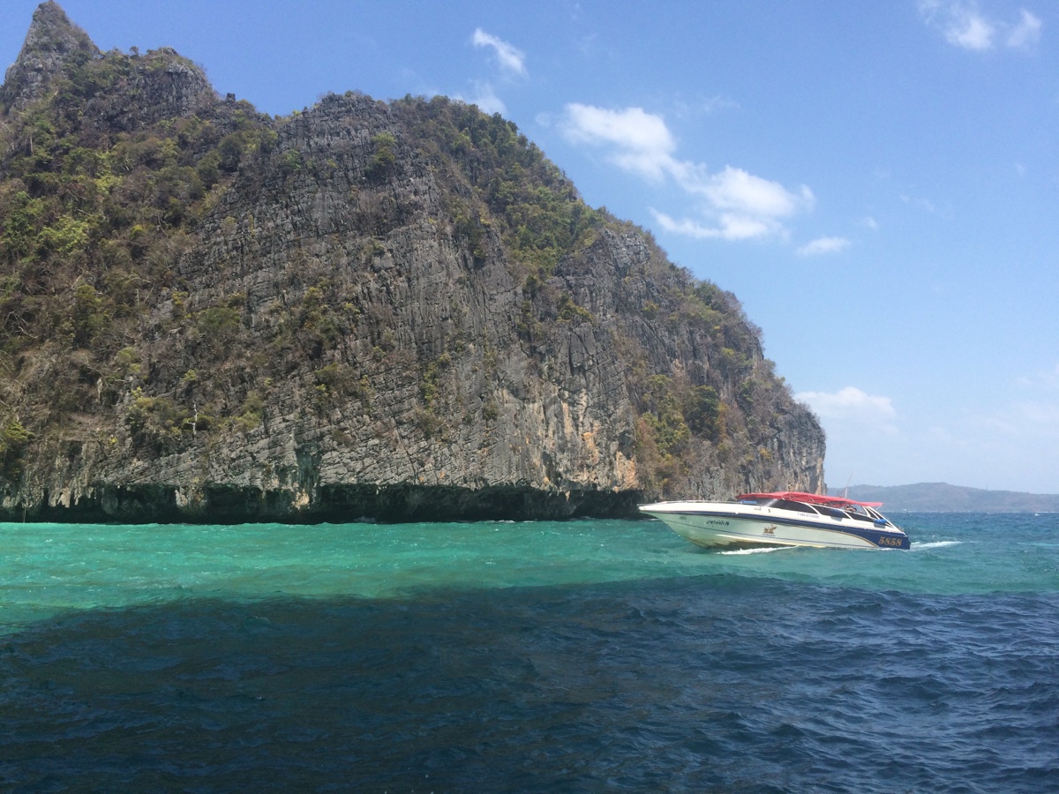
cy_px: 397
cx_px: 530
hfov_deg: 61.7
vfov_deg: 48.2
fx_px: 887
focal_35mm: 29
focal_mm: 4.15
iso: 32
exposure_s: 1/1866
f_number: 2.2
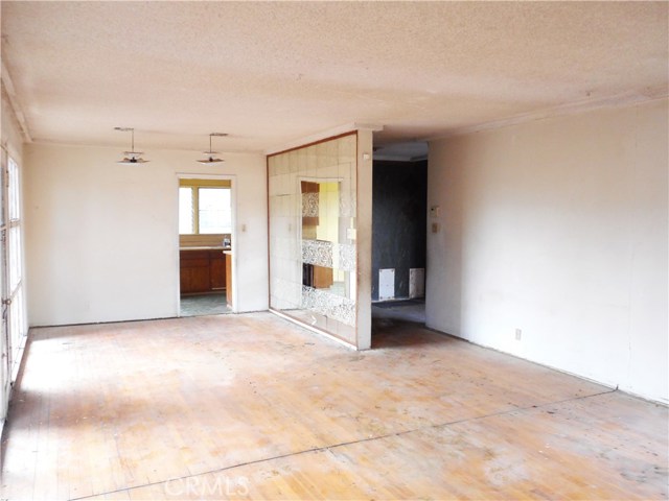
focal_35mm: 29
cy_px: 250
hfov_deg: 61.7
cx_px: 334
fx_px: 560
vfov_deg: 48.2
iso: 180
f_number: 4
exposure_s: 1/30
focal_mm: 5.2
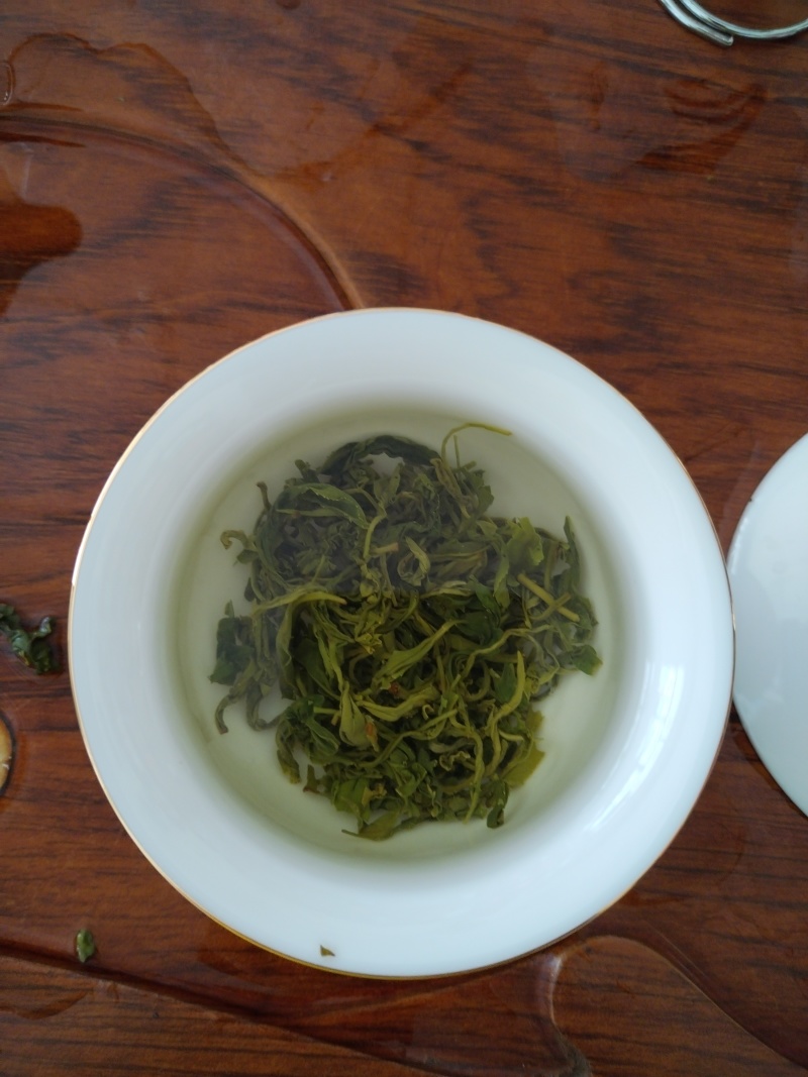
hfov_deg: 53.1
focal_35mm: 26
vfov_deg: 67.3
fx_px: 809
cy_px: 538
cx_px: 404
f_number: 1.8
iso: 612
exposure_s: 1/25
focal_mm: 4.75
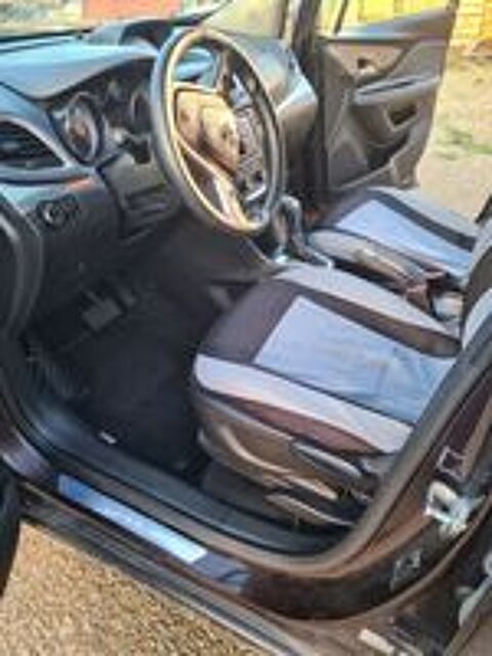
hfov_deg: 53.1
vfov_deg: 67.3
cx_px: 246
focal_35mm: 26
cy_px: 328
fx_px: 493
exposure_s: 1/50
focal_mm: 5.4
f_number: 1.8
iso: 64
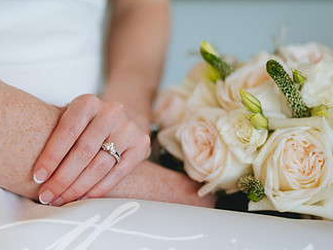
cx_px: 80
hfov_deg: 22.5
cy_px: 144
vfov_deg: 17.2
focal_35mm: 86
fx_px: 827
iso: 250
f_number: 2
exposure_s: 1/100
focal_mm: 50
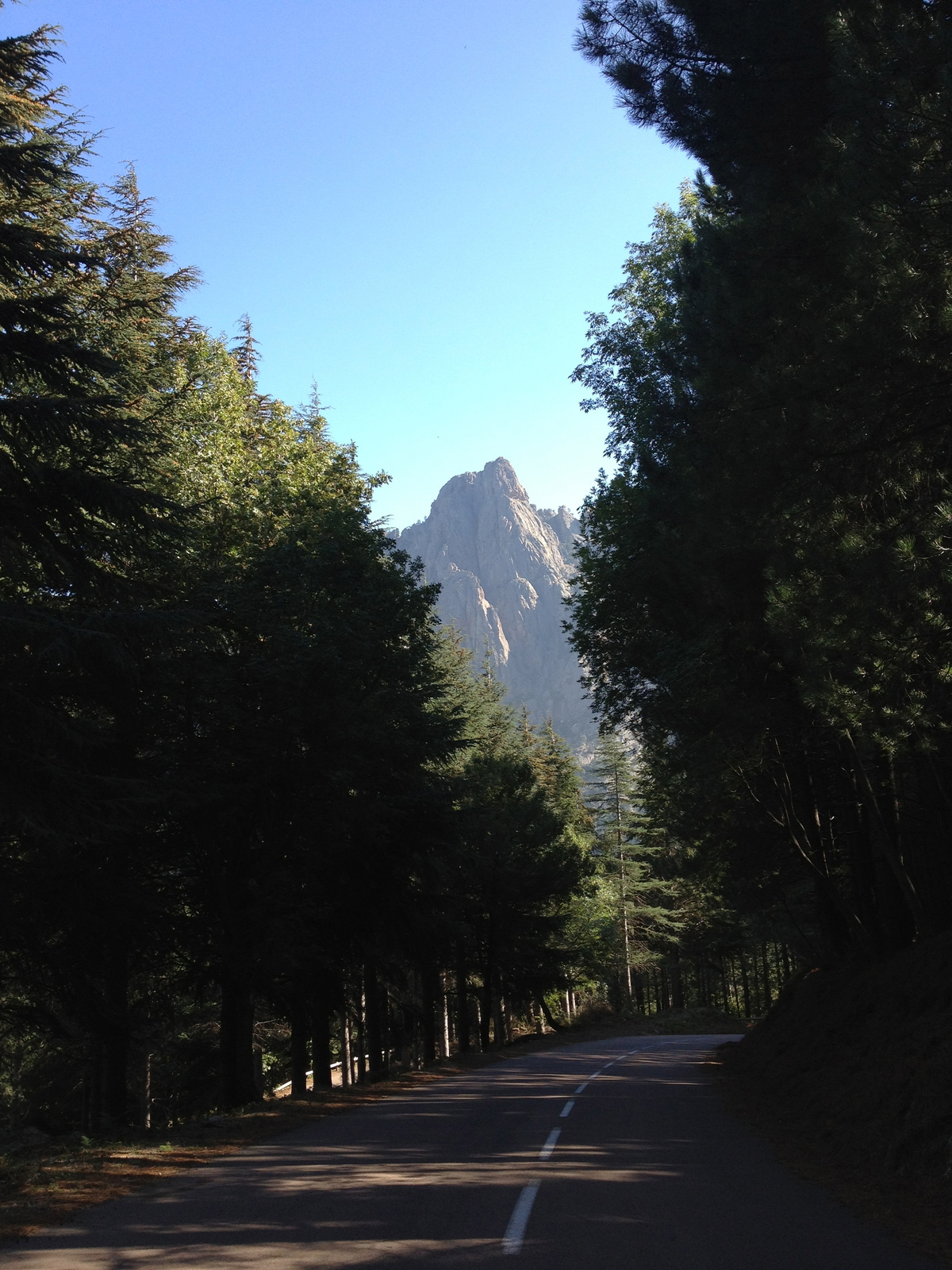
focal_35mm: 35
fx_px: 1283
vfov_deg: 52.6
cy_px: 635
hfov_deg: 40.7
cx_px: 476
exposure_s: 1/525
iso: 64
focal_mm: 4.28
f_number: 2.4
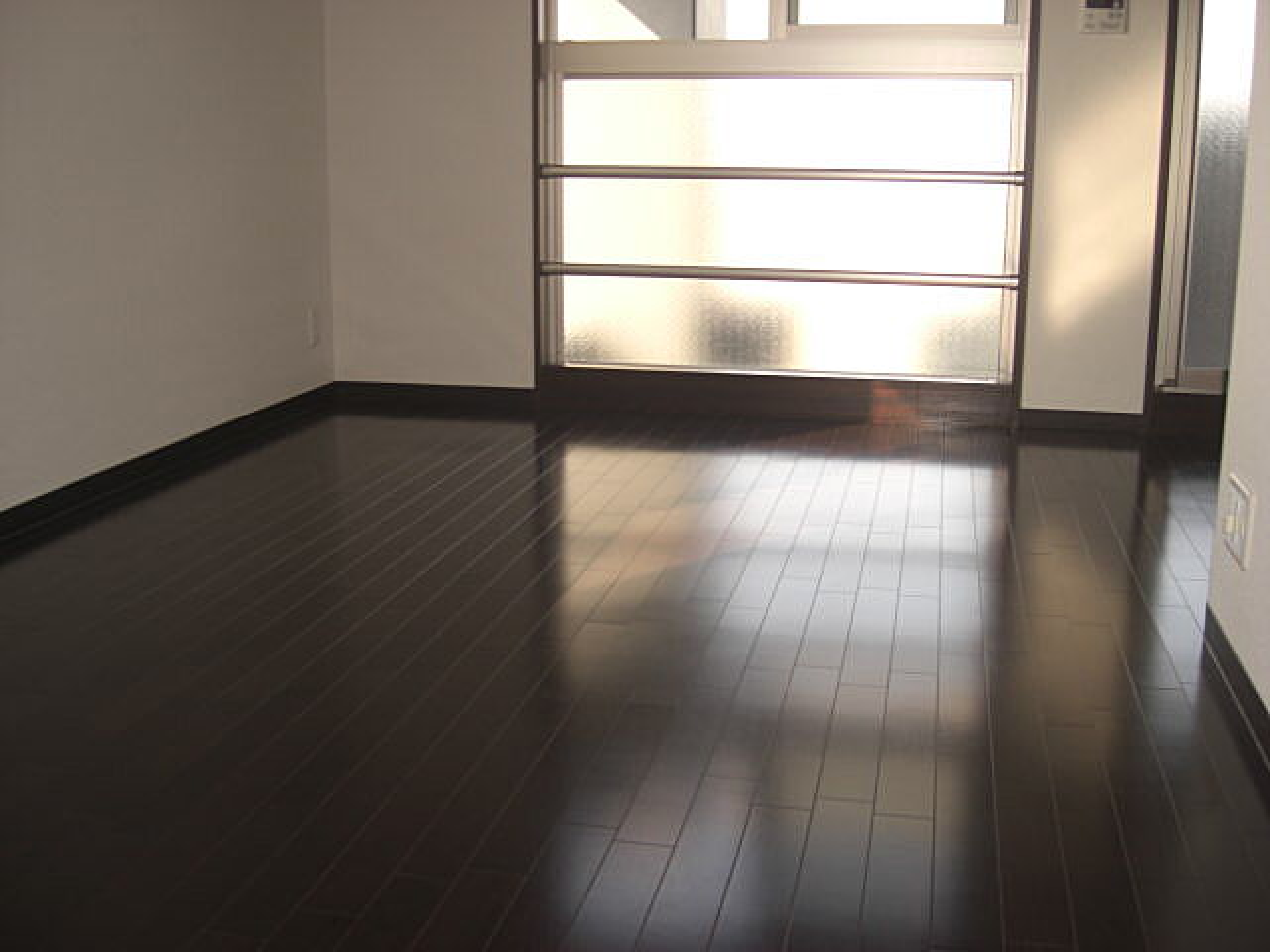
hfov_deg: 49.0
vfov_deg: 37.7
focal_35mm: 38
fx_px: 1394
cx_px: 635
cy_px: 476
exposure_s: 1/125
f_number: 2.8
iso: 80
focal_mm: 7.9
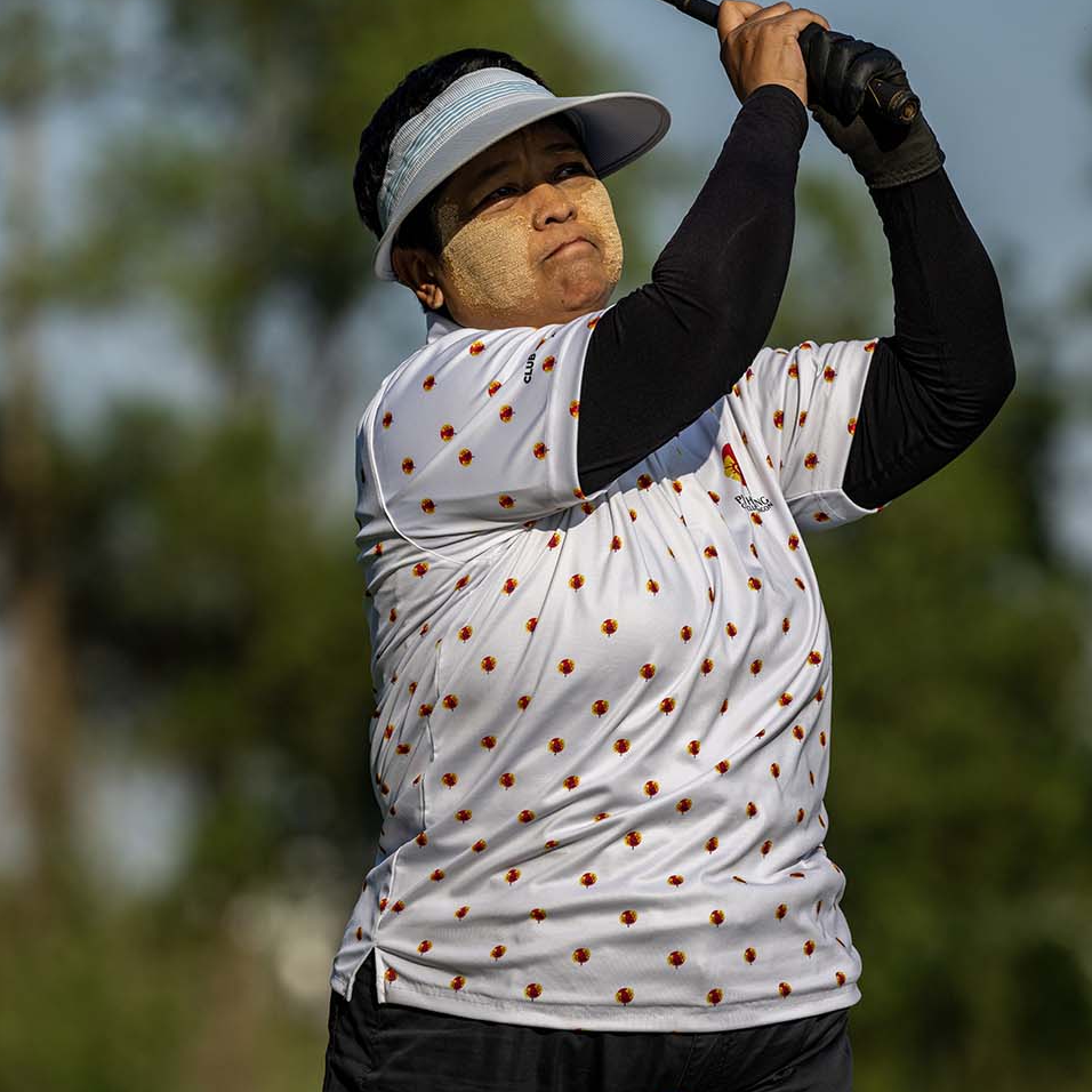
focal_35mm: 256
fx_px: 9137
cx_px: 545
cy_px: 517
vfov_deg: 6.8
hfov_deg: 6.8
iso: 180
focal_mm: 200
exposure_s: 1/3200
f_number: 4
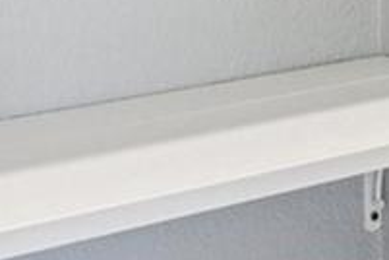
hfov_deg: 14.1
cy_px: -159
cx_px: 401
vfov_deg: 9.3
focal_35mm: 143
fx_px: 1545
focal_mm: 12
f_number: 8
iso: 400
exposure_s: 1/8
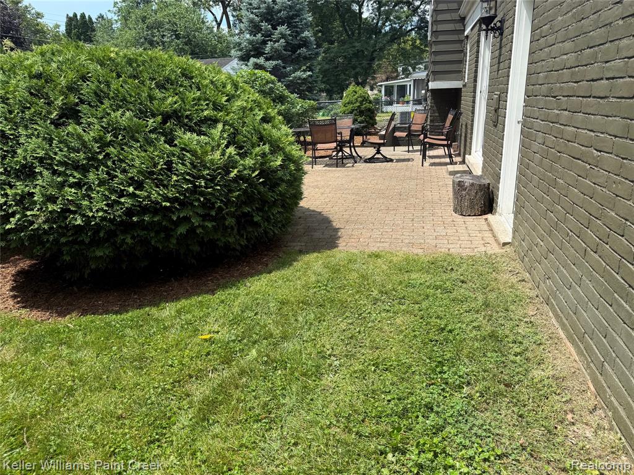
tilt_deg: -17.7
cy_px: 238
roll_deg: +1.2
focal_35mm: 24
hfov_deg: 71.6
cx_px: 317
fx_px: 440
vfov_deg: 56.8
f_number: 1.78
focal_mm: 6.76
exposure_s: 1/3021
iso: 80
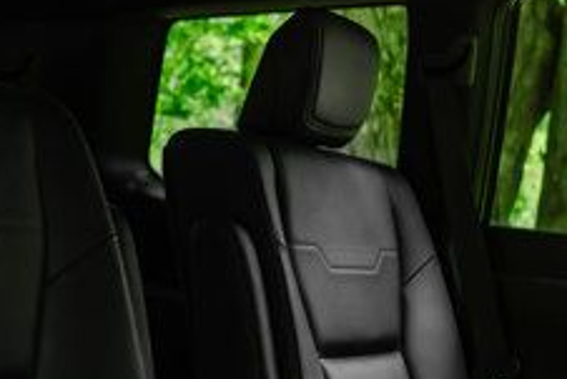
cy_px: 302
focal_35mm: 68
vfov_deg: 19.8
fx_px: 1072
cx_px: 146
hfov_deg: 29.2
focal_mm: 24
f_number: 3.2
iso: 640
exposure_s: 1/250
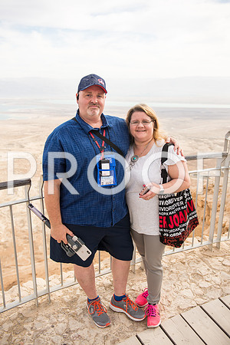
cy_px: 172
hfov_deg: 42.3
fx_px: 297
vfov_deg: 60.3
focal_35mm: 31
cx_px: 115
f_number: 2.8
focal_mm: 31
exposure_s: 1/2000
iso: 200
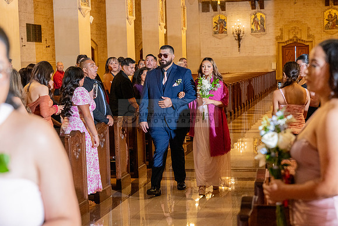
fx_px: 657
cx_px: 169
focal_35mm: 70
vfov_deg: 19.5
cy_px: 113
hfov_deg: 28.8
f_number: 4.5
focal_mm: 70
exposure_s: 1/200
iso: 2000
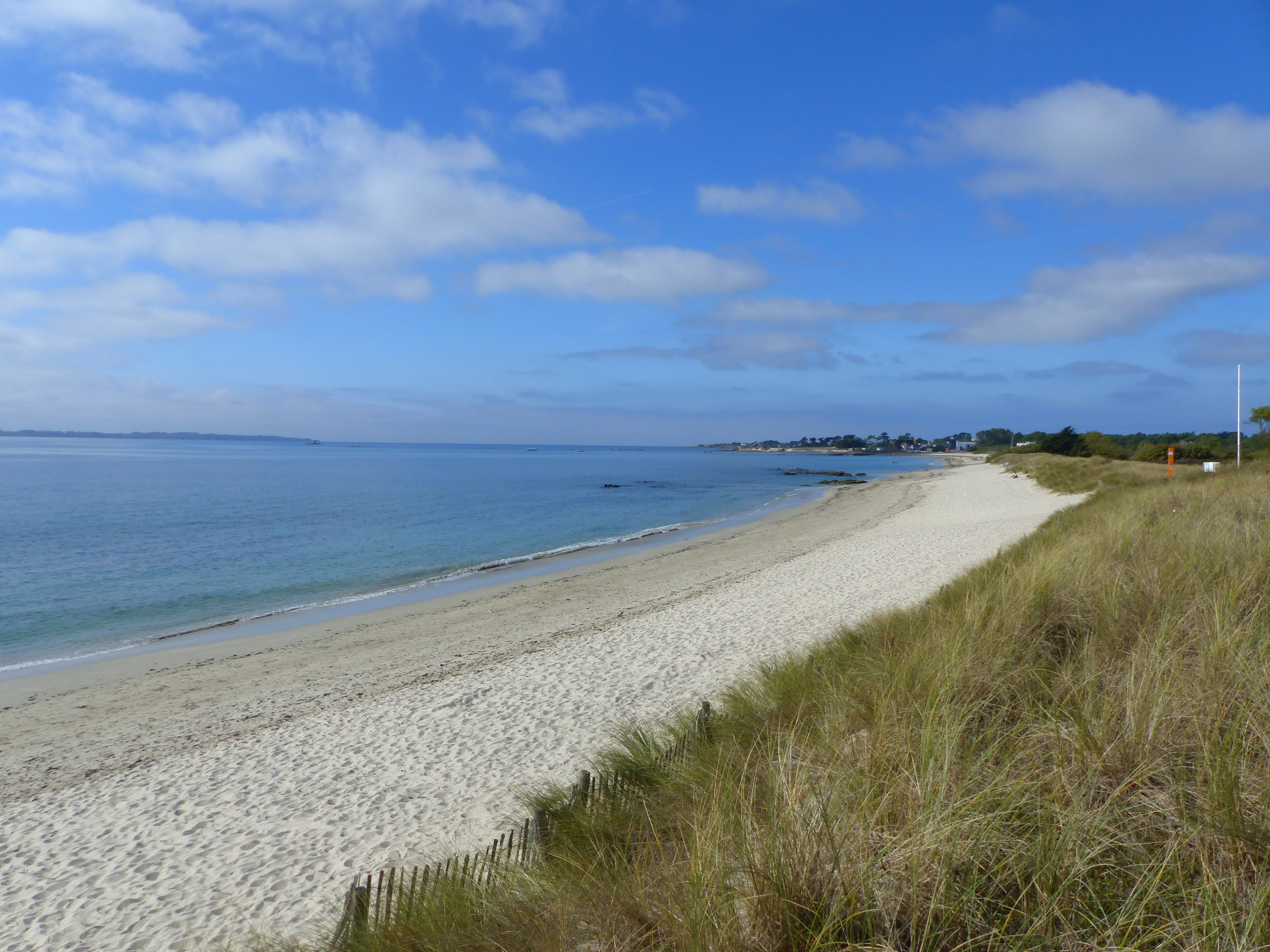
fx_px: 954
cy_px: 476
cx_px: 635
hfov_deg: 67.3
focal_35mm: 26
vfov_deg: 53.1
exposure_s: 1/1600
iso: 100
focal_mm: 4.5
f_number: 4.5
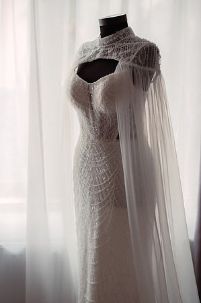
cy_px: 152
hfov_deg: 16.0
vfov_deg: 23.9
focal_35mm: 85
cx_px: 100
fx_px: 713
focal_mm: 85
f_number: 2.8
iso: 280
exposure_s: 1/400
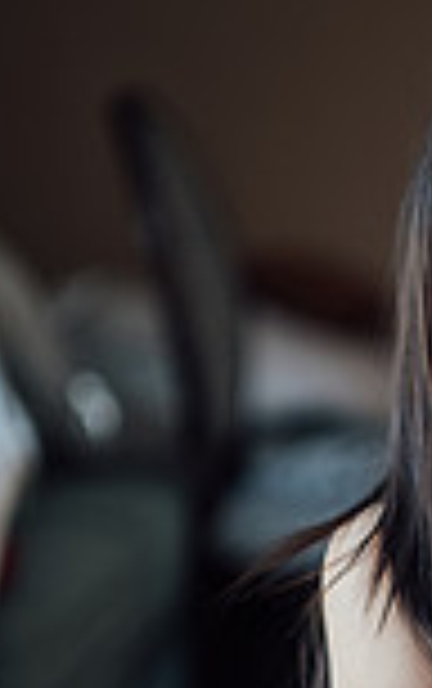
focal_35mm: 105
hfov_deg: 12.1
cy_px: 648
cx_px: 572
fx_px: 1972
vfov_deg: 19.4
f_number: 1.4
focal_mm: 35
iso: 320
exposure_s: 1/400
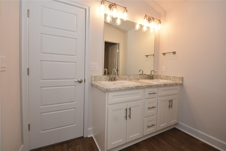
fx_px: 94
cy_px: 76
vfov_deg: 77.3
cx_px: 113
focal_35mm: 15
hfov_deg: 100.4
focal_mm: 10
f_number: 5
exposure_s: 1/100
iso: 200
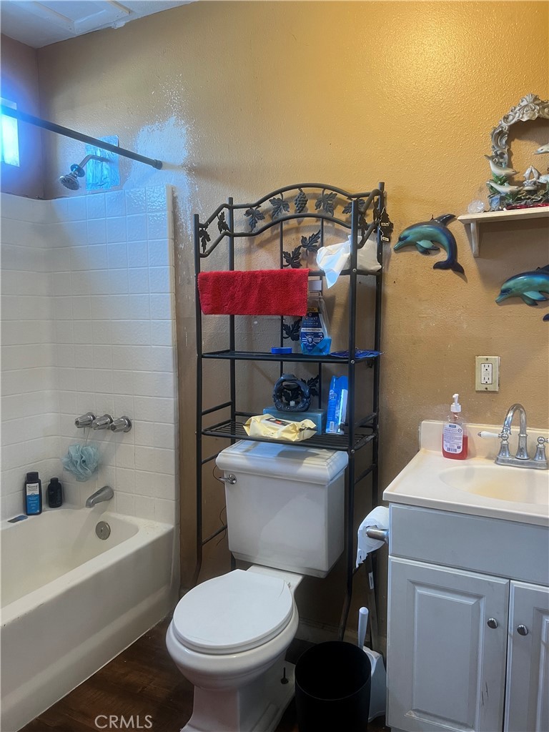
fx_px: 550
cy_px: 366
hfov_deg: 53.1
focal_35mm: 26
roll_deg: +1.0
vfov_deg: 67.3
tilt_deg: -4.9
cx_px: 274
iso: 250
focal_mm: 5.7
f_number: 1.5
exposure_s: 1/60
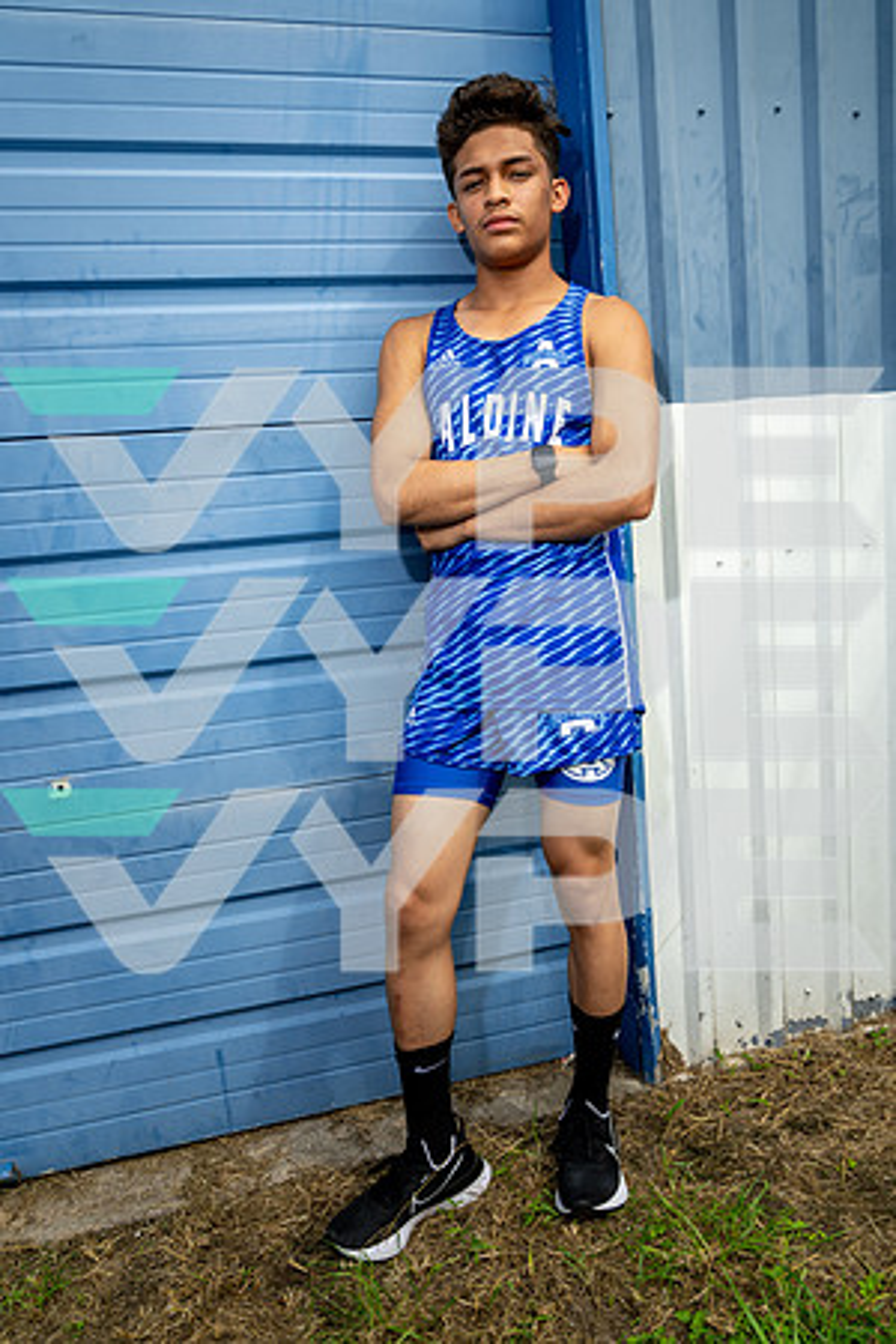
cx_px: 448
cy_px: 672
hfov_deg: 47.9
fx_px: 1008
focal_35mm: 27
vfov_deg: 67.4
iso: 100
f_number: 8
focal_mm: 27
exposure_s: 1/125
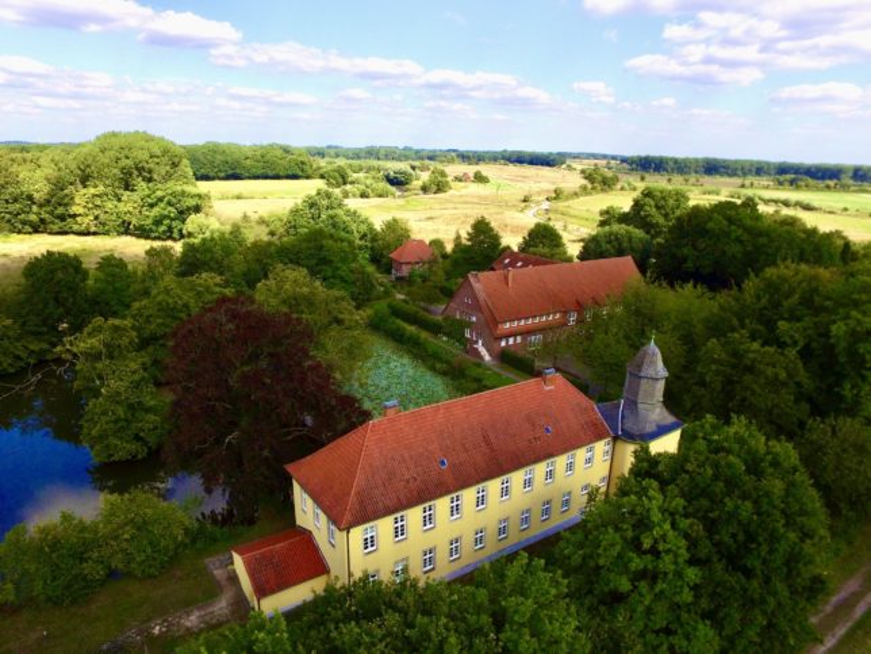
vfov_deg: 66.0
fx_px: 503
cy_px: 327
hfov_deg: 81.7
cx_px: 436
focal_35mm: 20
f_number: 2.8
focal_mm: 3.61
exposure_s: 1/1427
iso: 100
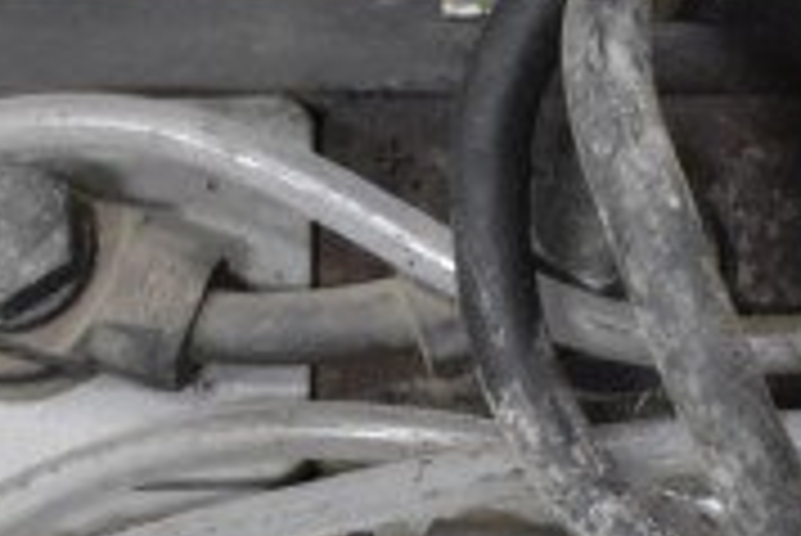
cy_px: 874
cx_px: 756
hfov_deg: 11.2
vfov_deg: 7.4
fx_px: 4053
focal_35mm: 182
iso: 1600
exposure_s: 1/40
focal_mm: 18
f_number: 5
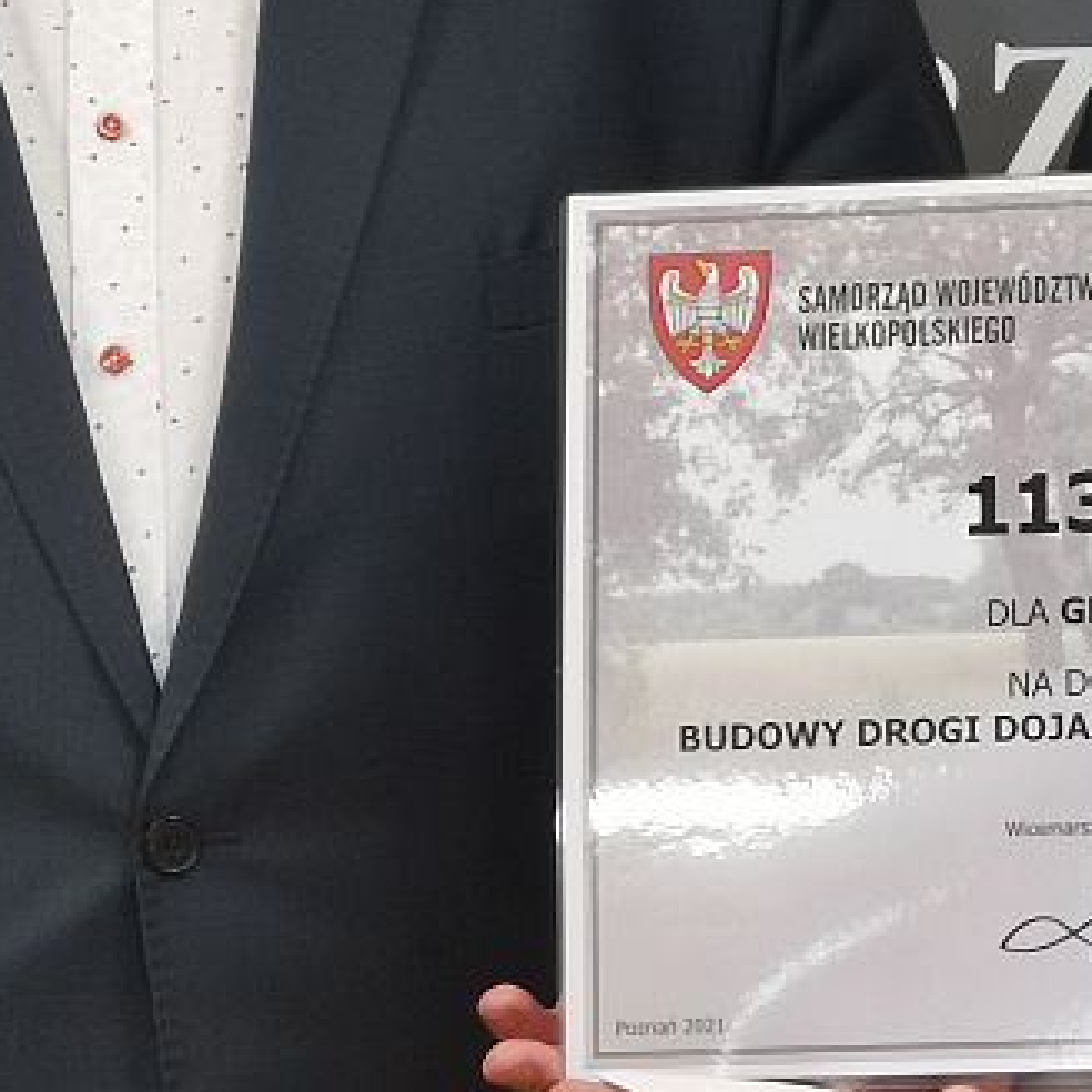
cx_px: 919
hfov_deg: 6.4
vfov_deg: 6.4
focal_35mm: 273
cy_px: 140
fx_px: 9743
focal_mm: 7.48
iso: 160
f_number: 2.4
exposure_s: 1/33.3
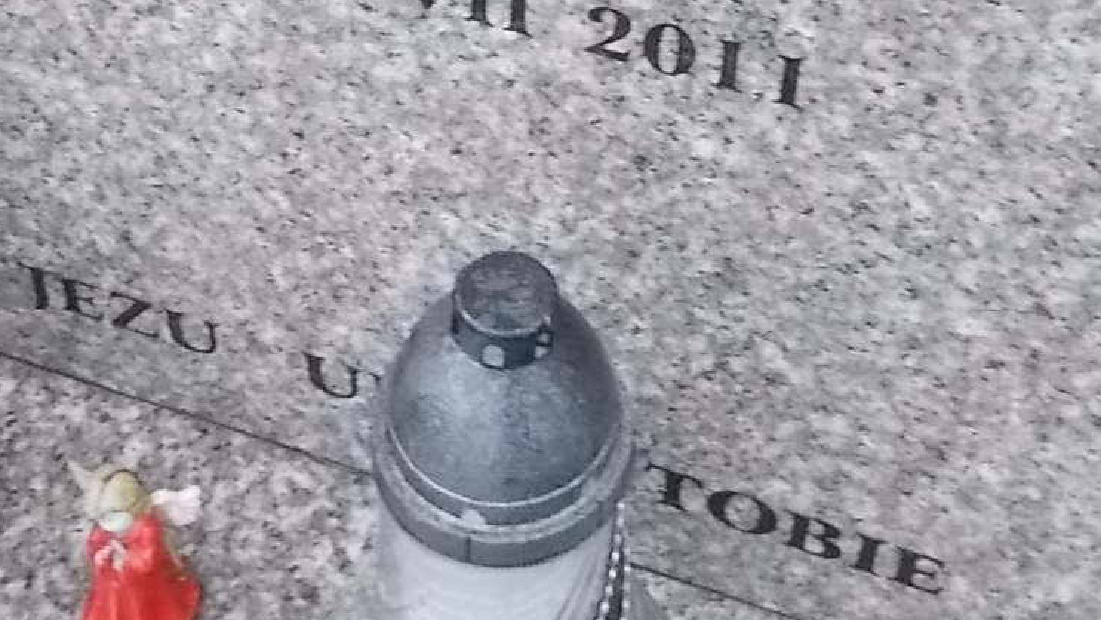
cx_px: 560
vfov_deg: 18.1
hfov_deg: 34.4
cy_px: -228
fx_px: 1781
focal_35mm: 61
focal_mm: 4.6
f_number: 3.2
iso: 400
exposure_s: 1/80
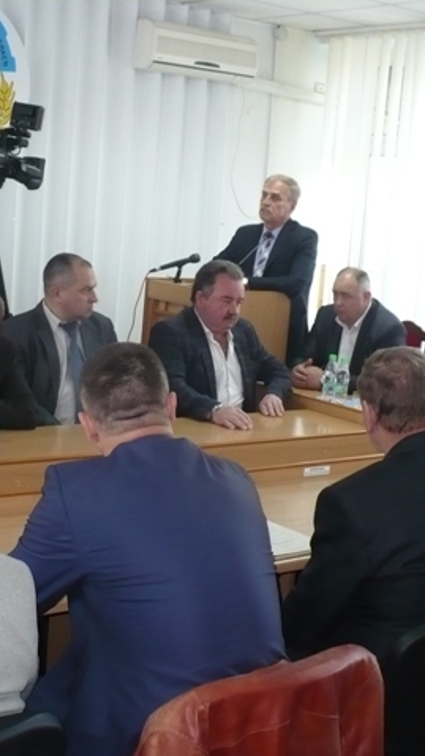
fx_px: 1081
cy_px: 378
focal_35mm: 54
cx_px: 103
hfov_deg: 22.0
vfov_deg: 38.5
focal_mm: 6.1
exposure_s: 1/30
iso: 200
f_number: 2.8
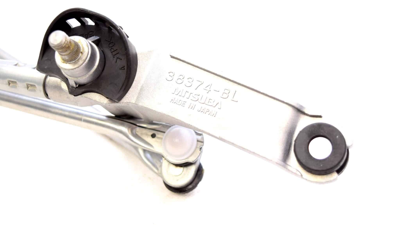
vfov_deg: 20.0
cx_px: 200
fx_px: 636
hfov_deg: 34.9
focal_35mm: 60
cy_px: 95
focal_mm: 38
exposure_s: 1/125
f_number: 5.6
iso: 400
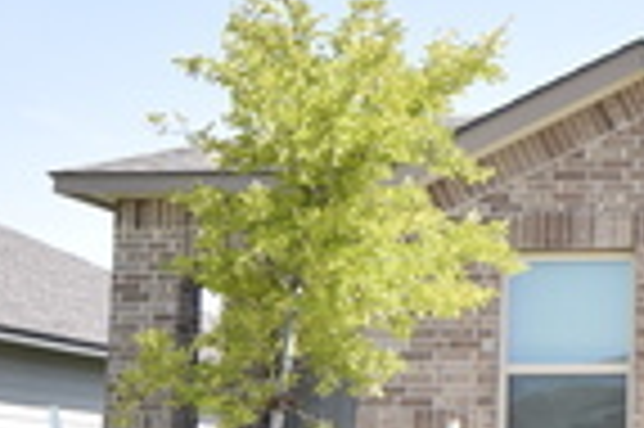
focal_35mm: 87
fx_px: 1548
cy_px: 306
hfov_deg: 20.1
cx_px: 982
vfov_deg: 15.7
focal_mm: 11
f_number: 7.1
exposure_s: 1/320
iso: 100
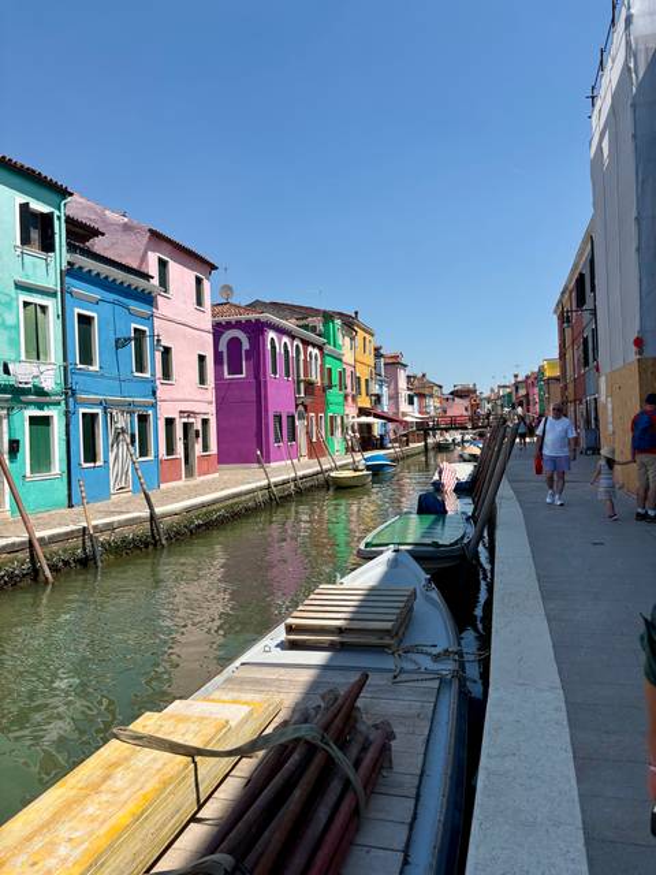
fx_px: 657
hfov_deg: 53.1
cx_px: 328
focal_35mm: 26
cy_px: 438
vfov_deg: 67.3
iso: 50
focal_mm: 5.96
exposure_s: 1/4065
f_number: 1.6
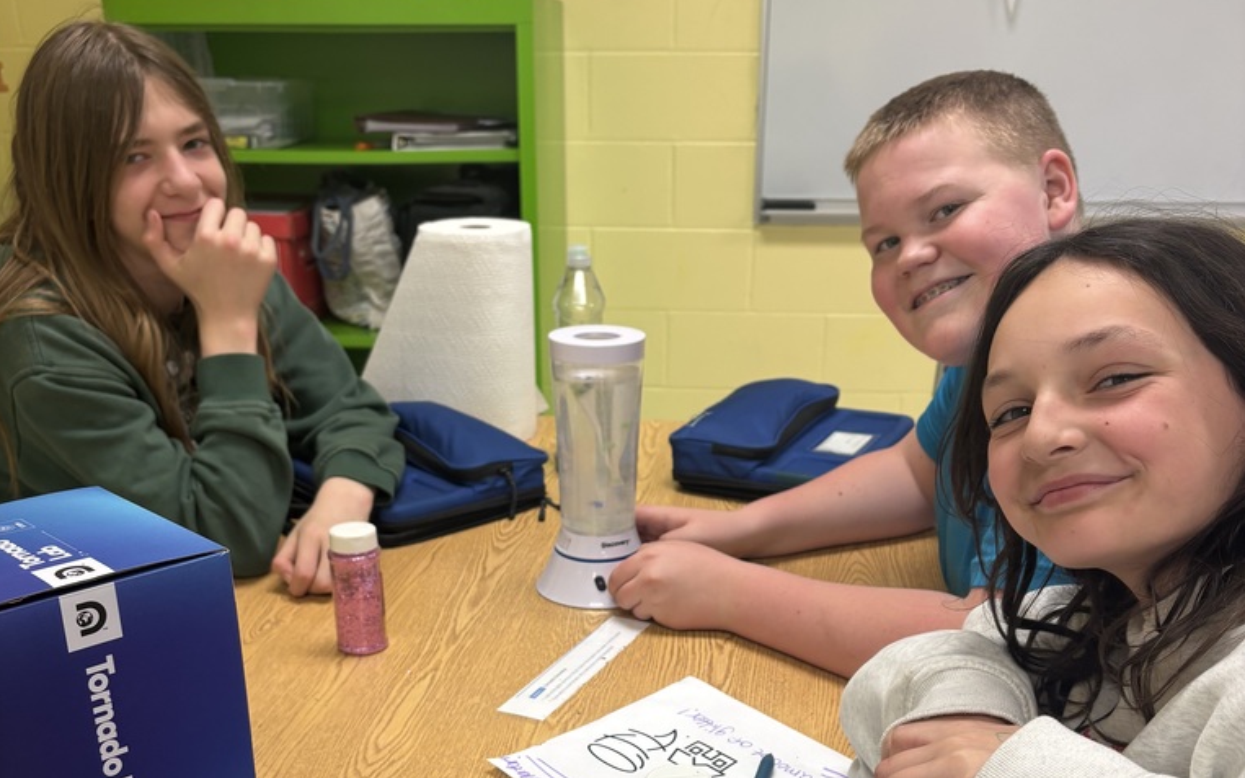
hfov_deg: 52.7
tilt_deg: -22.1
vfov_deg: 33.7
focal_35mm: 37
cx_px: 620
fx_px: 1256
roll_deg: +0.2
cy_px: 589
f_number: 1.6
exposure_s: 1/60
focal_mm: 5.96
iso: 80
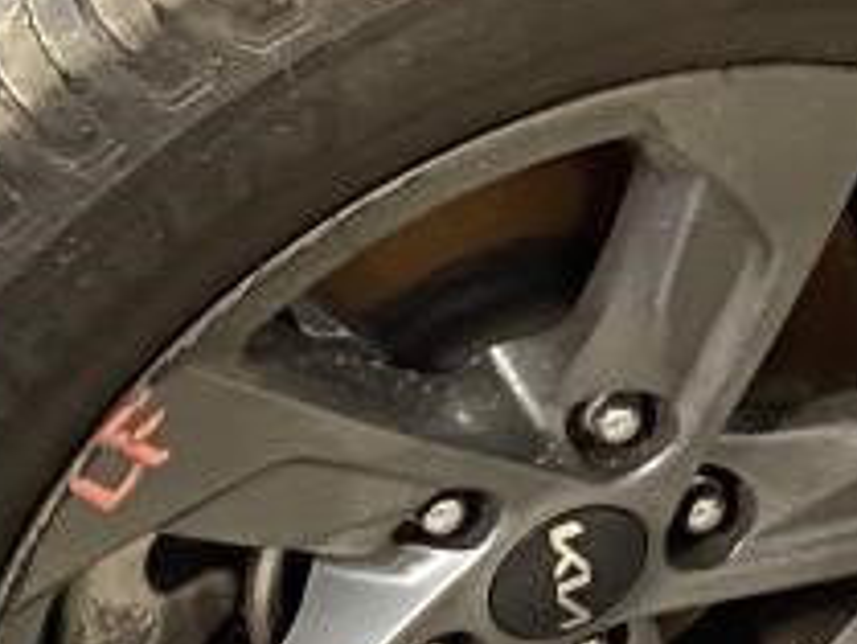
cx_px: 791
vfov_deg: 9.2
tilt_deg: -28.1
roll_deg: -1.3
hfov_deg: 12.3
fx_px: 3939
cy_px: -222
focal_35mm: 159
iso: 400
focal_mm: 4.25
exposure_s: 1/40
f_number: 1.8
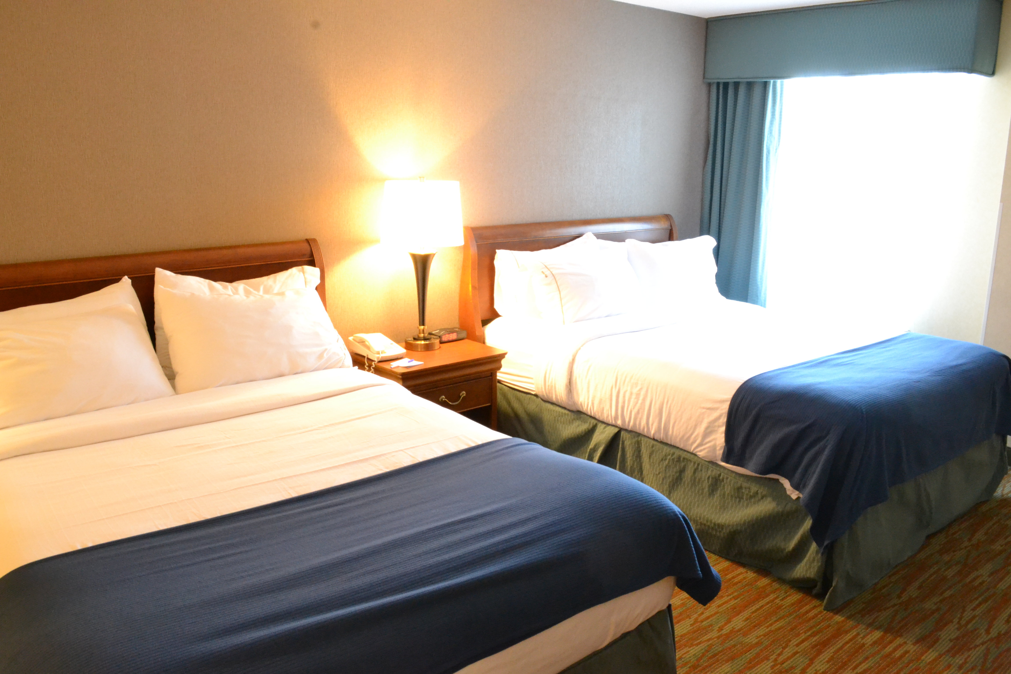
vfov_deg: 47.9
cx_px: 506
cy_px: 337
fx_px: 758
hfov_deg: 67.4
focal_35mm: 27
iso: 3200
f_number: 14
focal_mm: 18
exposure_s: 1/4
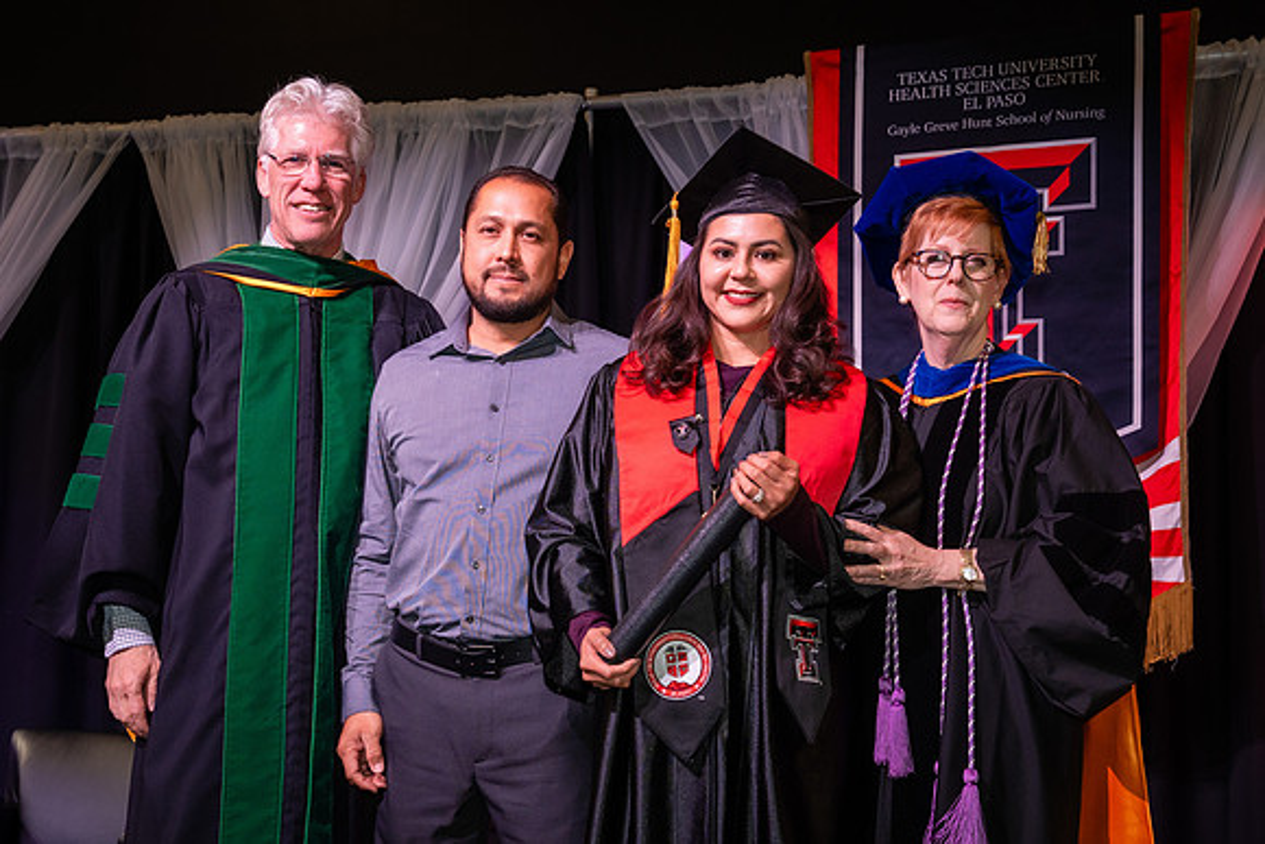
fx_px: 2326
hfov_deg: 30.4
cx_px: 607
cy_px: 493
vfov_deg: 20.6
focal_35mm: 66
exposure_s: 1/160
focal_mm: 51
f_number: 5.6
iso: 1250
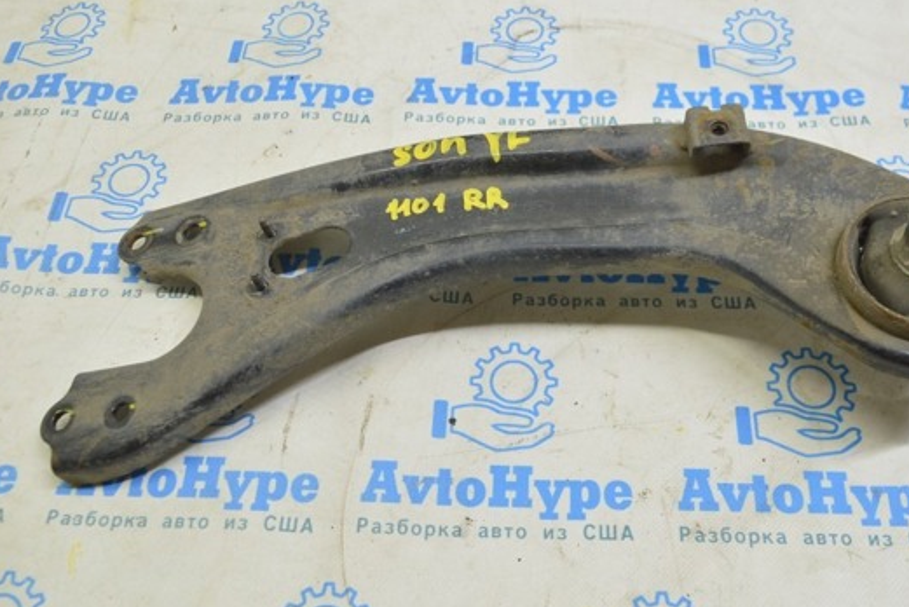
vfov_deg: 34.6
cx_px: 485
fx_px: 975
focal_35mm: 39
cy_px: 280
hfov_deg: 49.9
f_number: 5.6
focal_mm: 21
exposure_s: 1/20
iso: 400
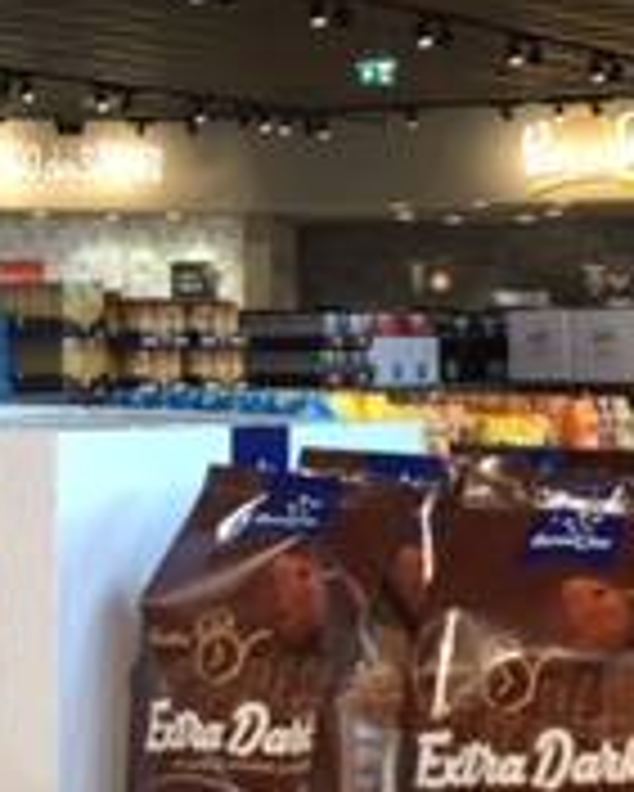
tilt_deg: +4.4
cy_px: 122
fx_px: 2414
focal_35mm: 103
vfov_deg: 18.4
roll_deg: -0.8
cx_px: -49
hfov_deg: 14.6
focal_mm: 4.15
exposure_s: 1/33
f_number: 2.2
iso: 40
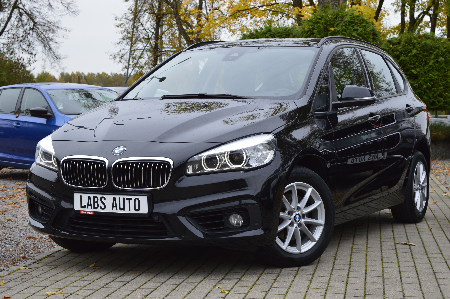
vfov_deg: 18.1
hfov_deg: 27.0
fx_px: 937
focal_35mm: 75
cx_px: 225
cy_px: 150
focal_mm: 50
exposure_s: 1/100
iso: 400
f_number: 9
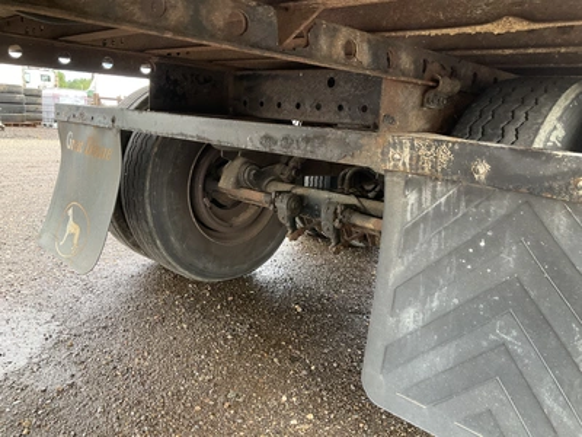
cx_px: 291
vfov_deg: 48.2
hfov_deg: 61.7
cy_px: 218
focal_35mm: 29
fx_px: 488
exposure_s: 1/80
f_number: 1.8
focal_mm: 3
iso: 64
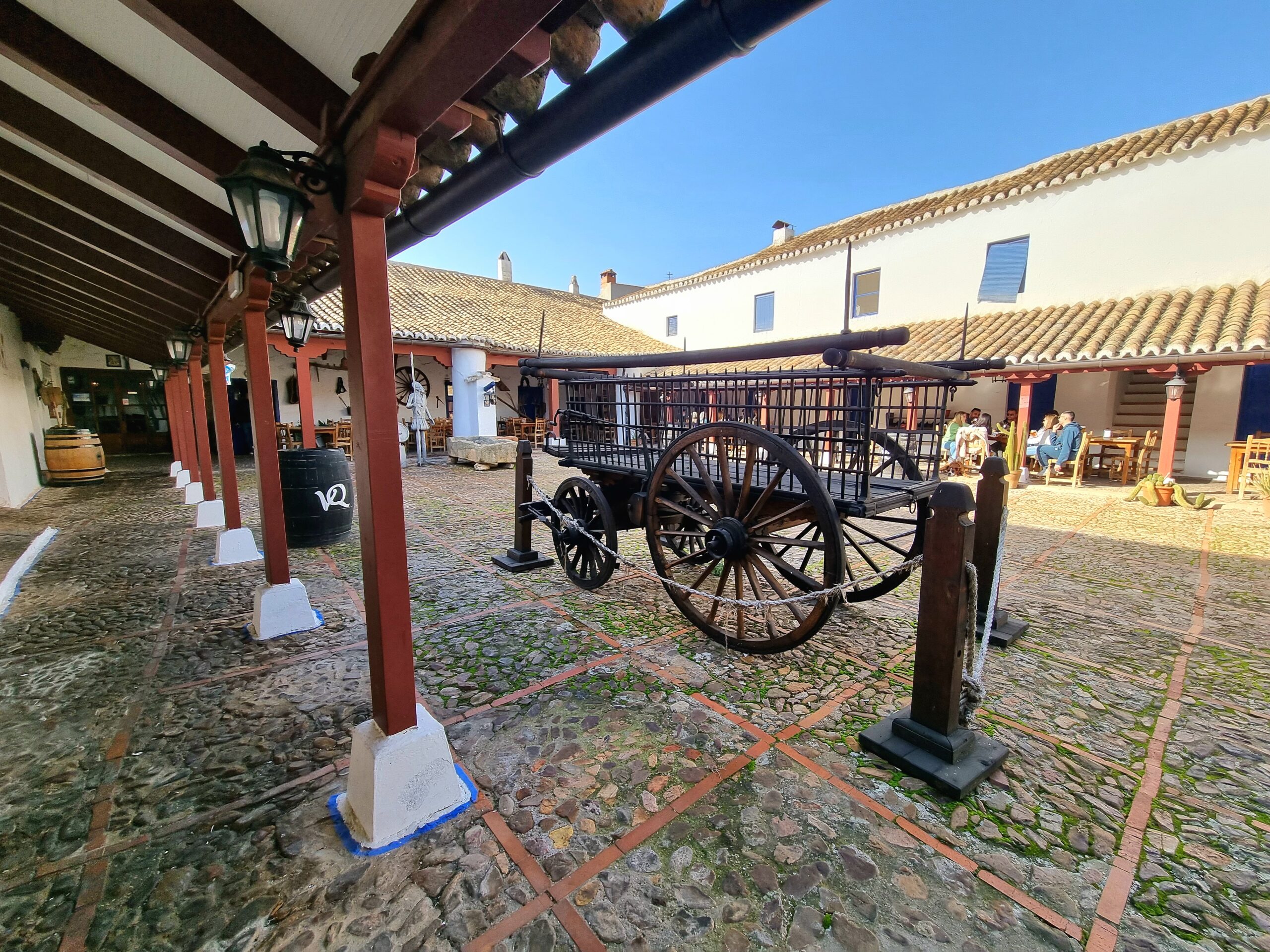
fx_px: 477
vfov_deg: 89.9
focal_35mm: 13
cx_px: 635
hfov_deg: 106.2
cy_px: 476
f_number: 2.2
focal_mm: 2.2
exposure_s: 1/667
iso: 50
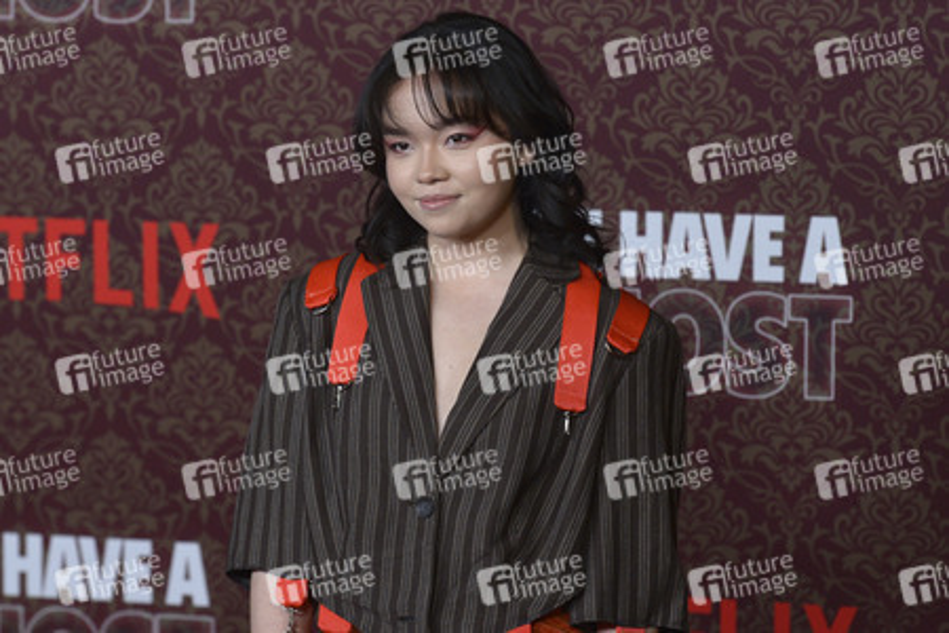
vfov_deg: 13.4
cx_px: 474
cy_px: 316
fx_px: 2689
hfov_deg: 20.0
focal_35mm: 102
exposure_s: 1/320
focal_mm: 102
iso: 2000
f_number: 6.3
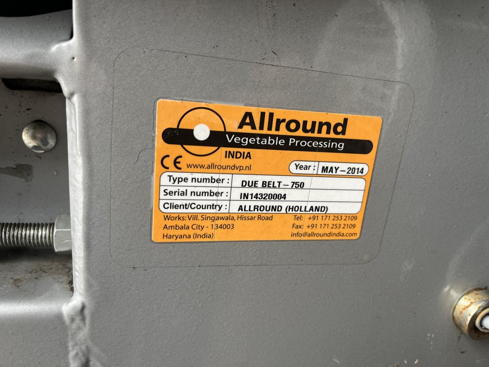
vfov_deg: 53.1
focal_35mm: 26
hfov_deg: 67.3
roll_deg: -8.6
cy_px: 184
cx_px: 244
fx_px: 367
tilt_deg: -16.1
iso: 100
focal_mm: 5.1
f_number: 1.6
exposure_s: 1/121
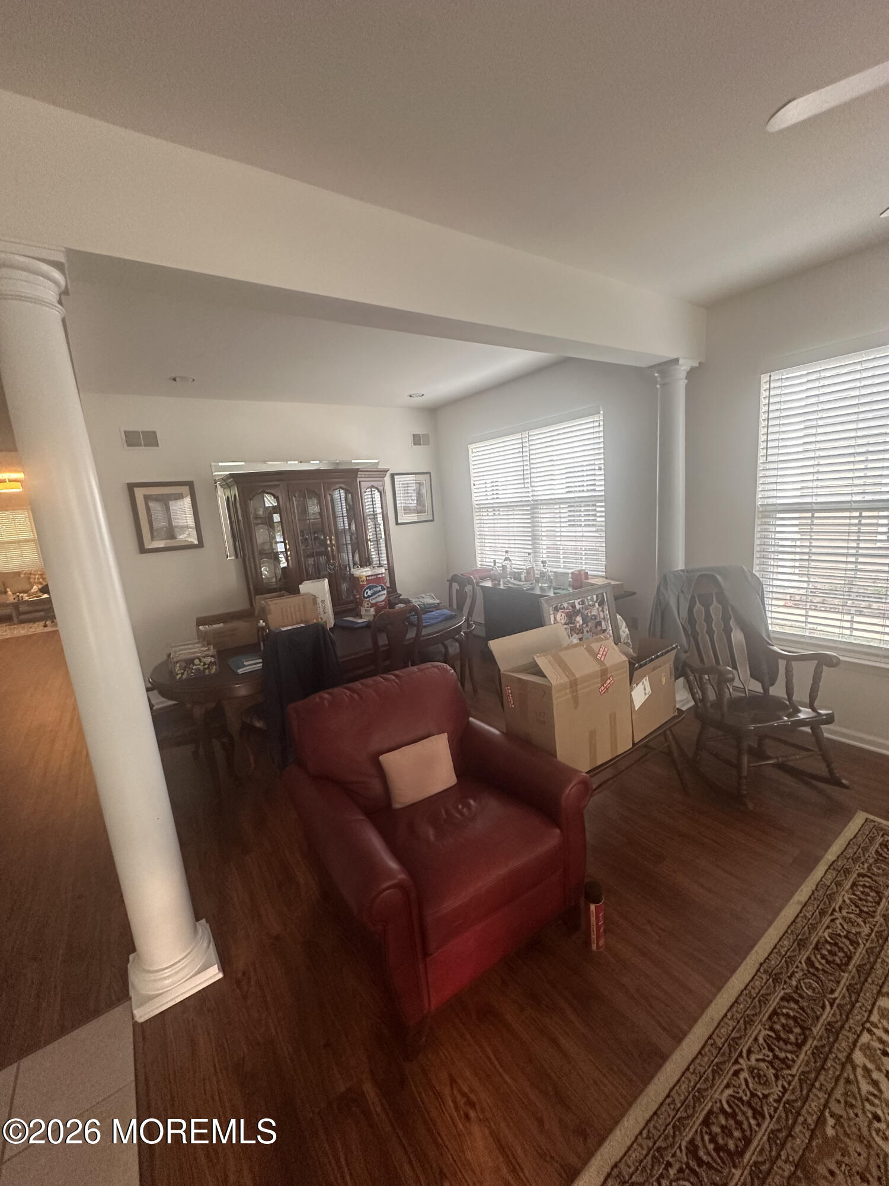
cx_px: 444
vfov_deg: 102.1
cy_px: 593
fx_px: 479
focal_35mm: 14
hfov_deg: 85.7
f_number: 2.2
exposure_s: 1/60
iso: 320
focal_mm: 2.22
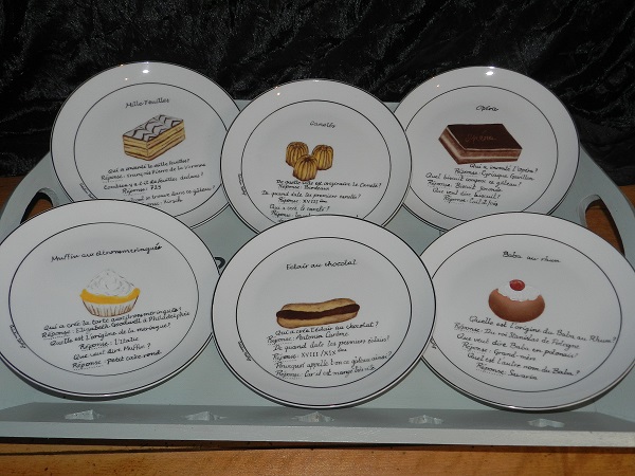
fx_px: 587
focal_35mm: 32
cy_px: 238
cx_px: 318
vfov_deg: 44.2
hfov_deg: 56.8
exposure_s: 1/30
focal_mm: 5.6
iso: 200
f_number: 3.7
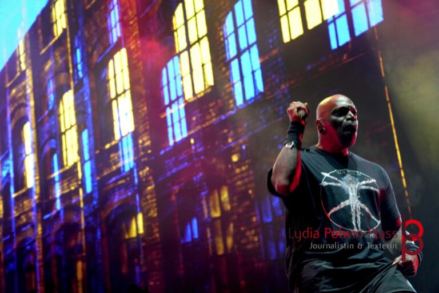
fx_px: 1573
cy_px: 146
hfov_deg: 15.9
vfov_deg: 10.6
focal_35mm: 129
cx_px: 220
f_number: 5
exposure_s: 1/160
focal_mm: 86
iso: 2000
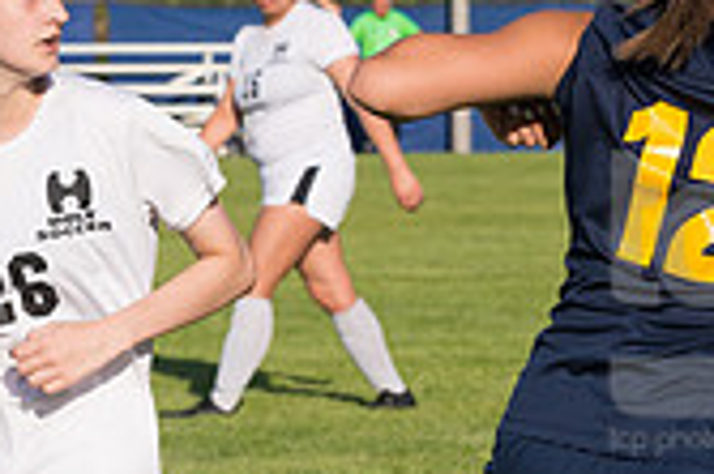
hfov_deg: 5.6
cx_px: 740
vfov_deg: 3.8
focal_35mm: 365
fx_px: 7232
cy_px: 303
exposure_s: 1/1600
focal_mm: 70
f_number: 5.6
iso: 250
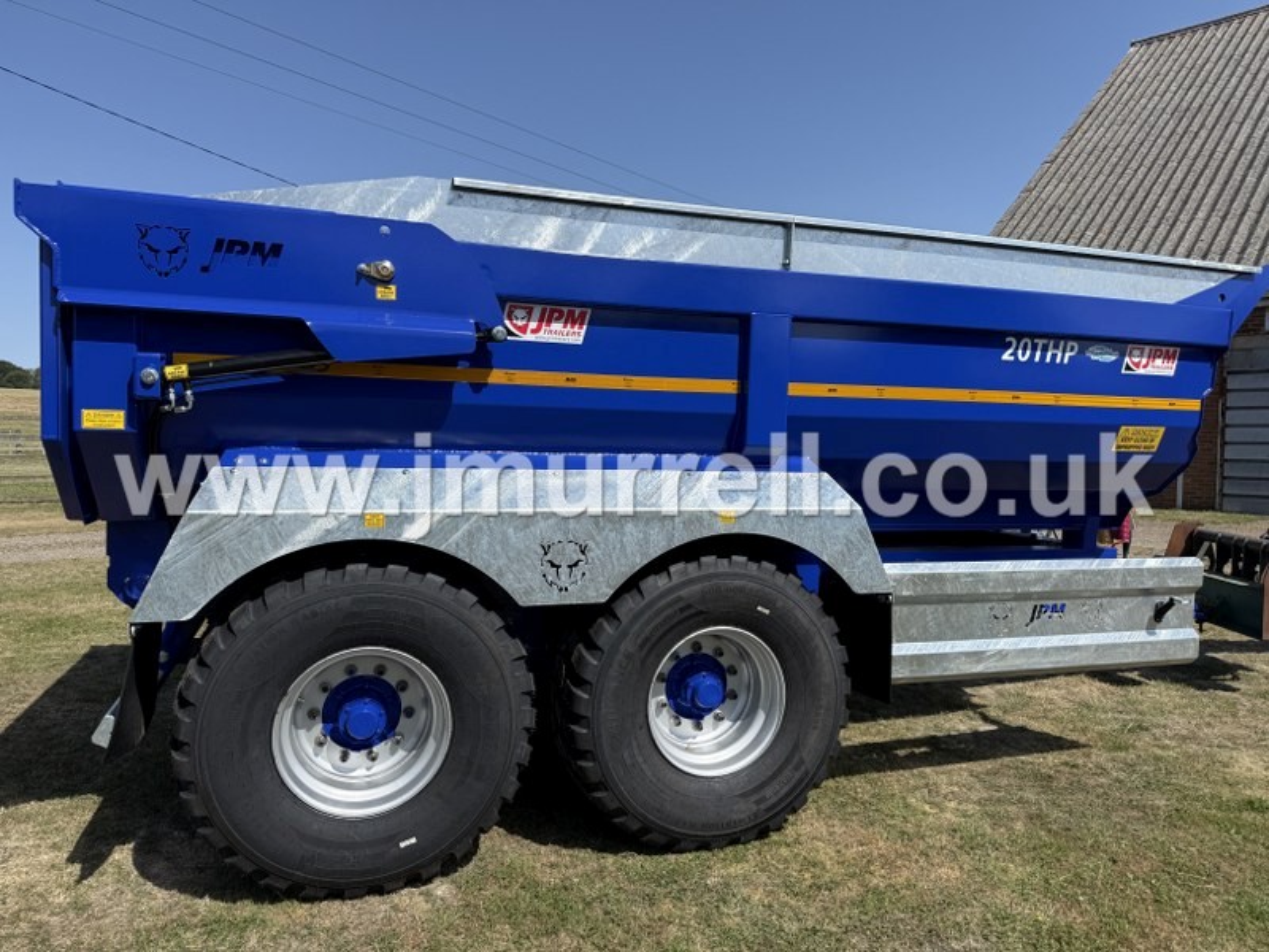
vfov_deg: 56.8
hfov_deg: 71.6
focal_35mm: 24
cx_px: 634
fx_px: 880
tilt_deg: -1.3
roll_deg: -0.9
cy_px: 476
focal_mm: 6.76
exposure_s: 1/4673
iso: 80
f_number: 1.78
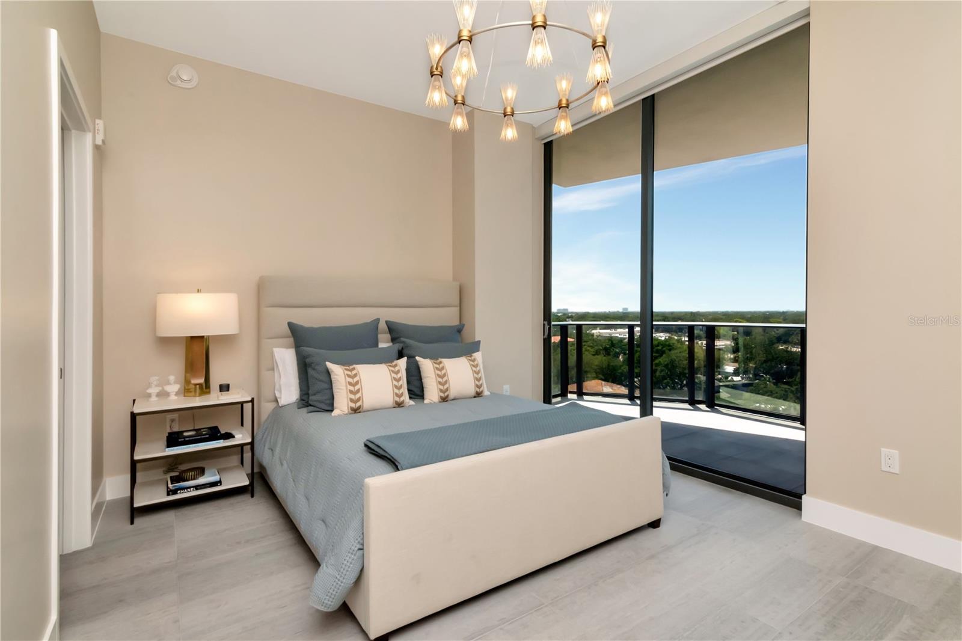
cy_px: 320
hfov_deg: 95.0
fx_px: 441
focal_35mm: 16
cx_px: 481
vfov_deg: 72.0
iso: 800
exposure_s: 1/200
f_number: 16
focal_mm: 11
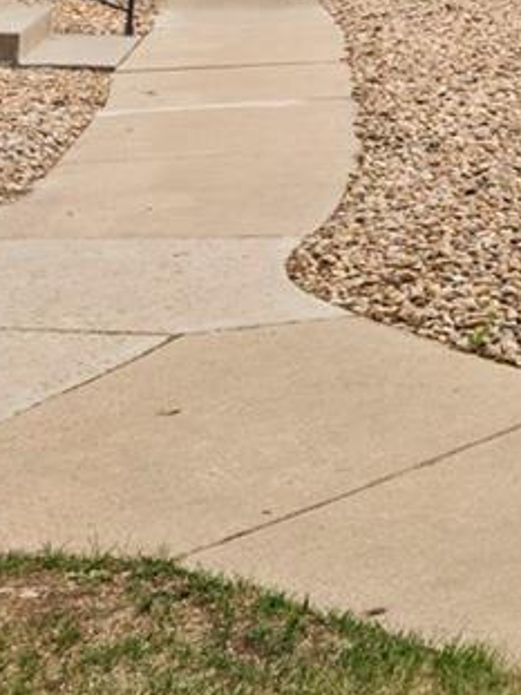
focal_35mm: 84
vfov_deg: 21.1
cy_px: -217
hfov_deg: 14.0
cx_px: 1118
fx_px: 1687
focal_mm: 17
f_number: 9
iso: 400
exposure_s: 1/160
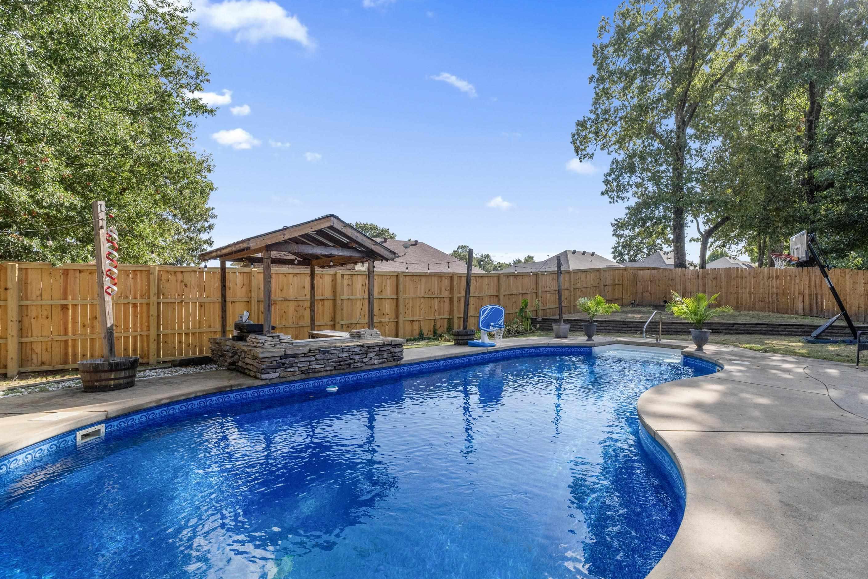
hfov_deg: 96.6
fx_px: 386
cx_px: 462
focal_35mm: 16
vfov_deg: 73.7
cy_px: 287
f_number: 8
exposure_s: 1/1000
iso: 400
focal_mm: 10
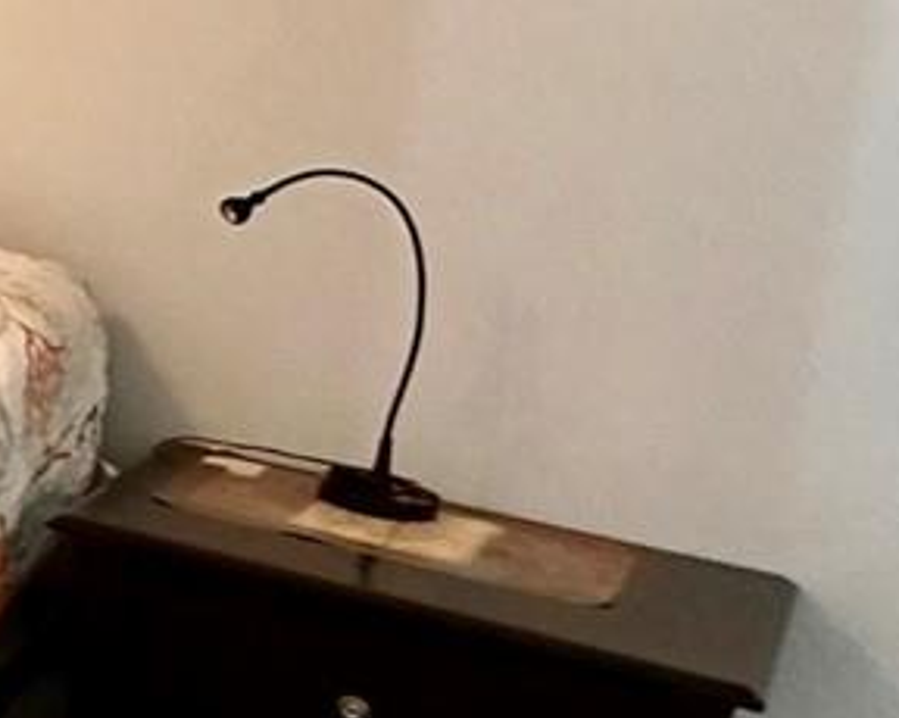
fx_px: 2021
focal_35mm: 76
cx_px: -1027
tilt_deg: -9.1
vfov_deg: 19.9
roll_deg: -2.2
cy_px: 122
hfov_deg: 16.7
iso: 500
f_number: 2.2
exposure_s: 1/60
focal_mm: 2.22
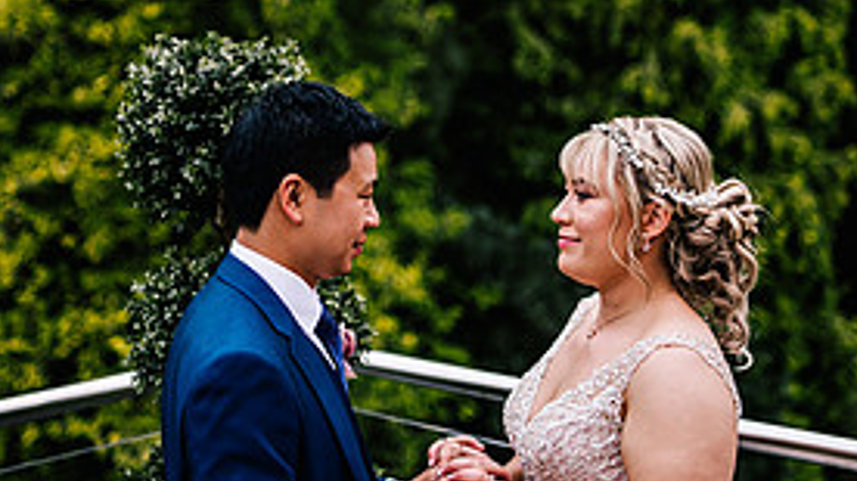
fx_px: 1749
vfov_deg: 15.6
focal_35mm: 77
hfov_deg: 27.5
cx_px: 404
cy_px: 116
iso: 160
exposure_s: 1/250
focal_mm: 35
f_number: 1.4
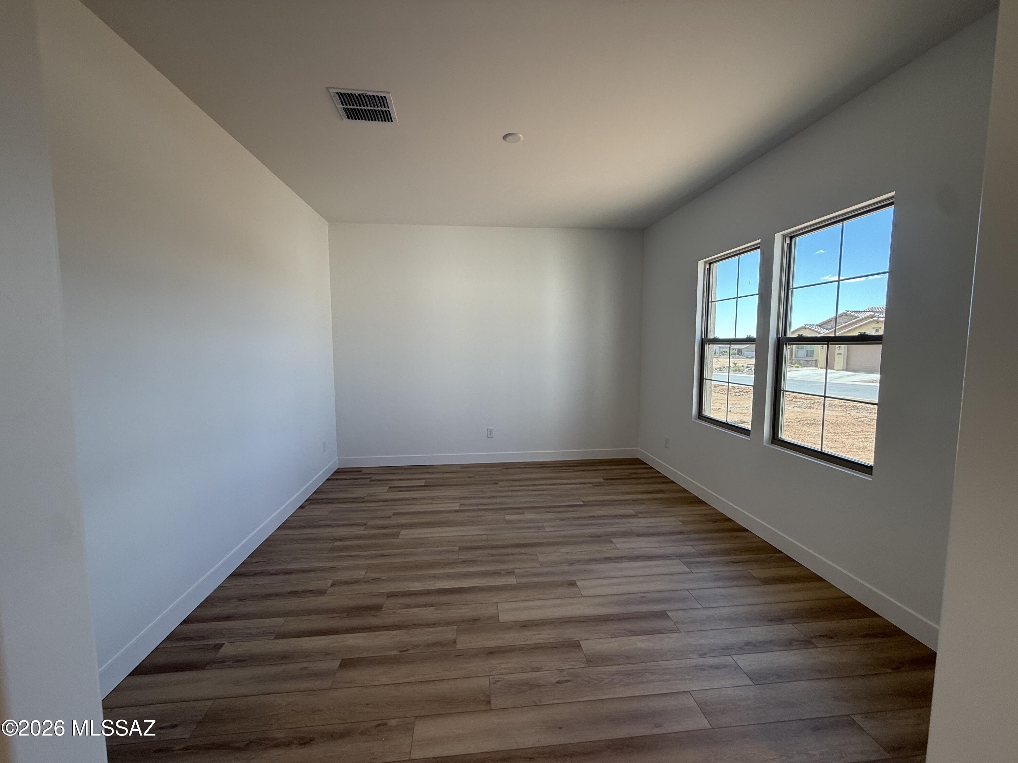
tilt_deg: -5.2
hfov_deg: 102.1
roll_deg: -0.1
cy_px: 382
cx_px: 509
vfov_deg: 85.7
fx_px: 412
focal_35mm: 14
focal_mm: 2.22
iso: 64
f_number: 2.2
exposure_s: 1/120
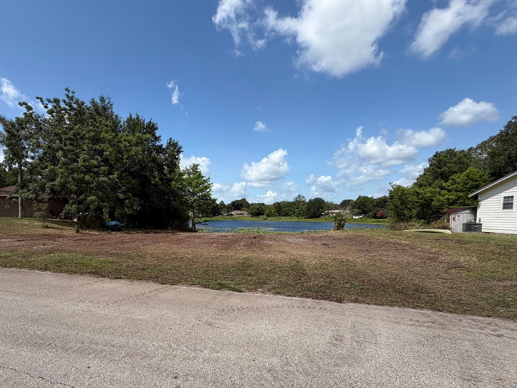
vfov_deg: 70.8
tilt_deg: -4.8
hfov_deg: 86.2
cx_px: 197
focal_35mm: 18
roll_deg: +0.4
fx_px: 269
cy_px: 235
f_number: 2.2
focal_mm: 2.22
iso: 20
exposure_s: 1/1033
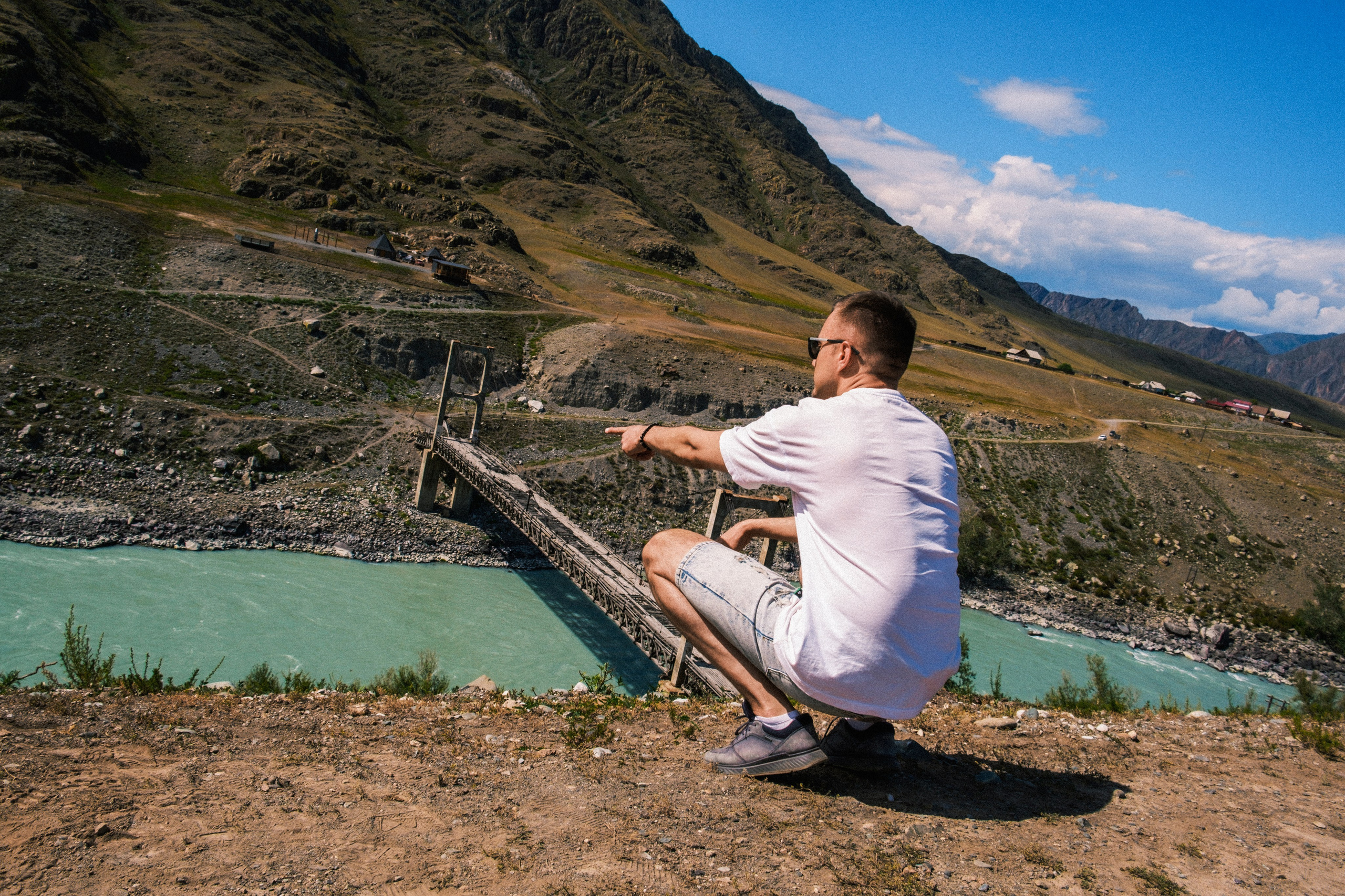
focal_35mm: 27
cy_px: 448
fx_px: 1009
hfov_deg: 67.4
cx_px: 672
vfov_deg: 47.9
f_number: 10
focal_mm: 18
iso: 160
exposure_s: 1/200
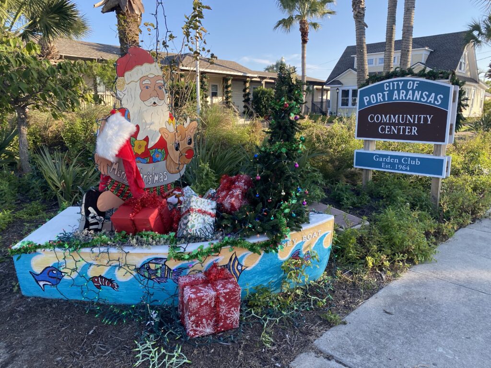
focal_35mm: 26
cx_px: 246
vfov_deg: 53.1
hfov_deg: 67.3
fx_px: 369
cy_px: 184
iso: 32
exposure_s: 1/626
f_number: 1.8
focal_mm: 4.25
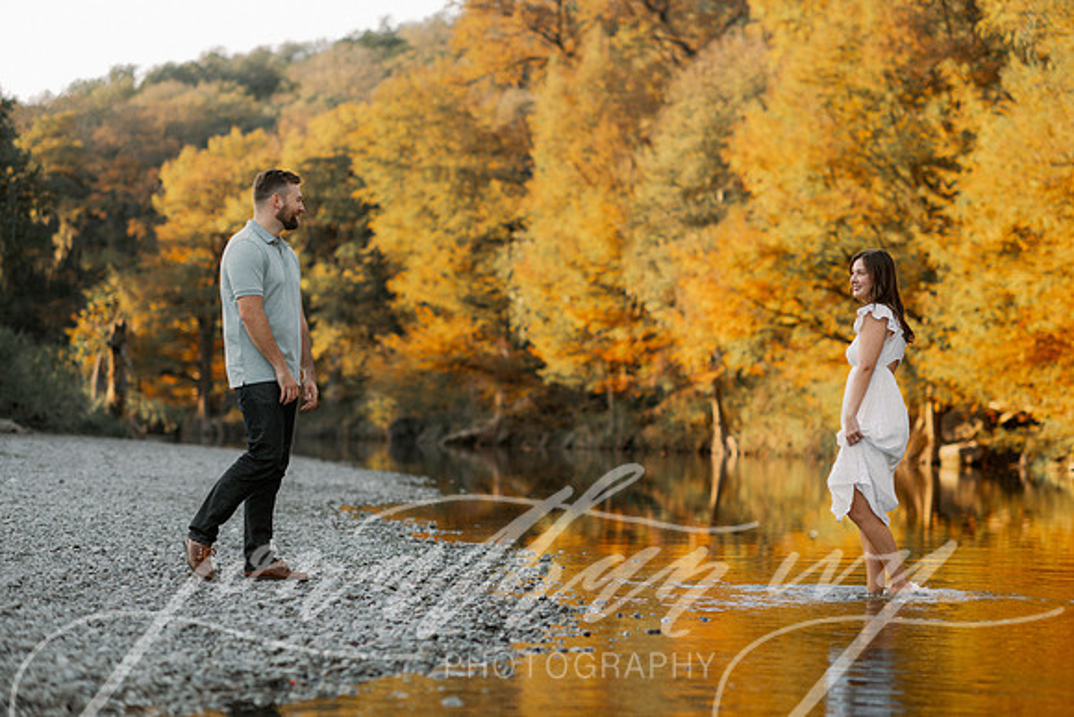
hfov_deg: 23.9
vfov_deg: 16.1
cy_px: 358
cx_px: 537
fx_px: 2536
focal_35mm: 85
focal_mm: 85
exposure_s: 1/250
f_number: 2.2
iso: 125
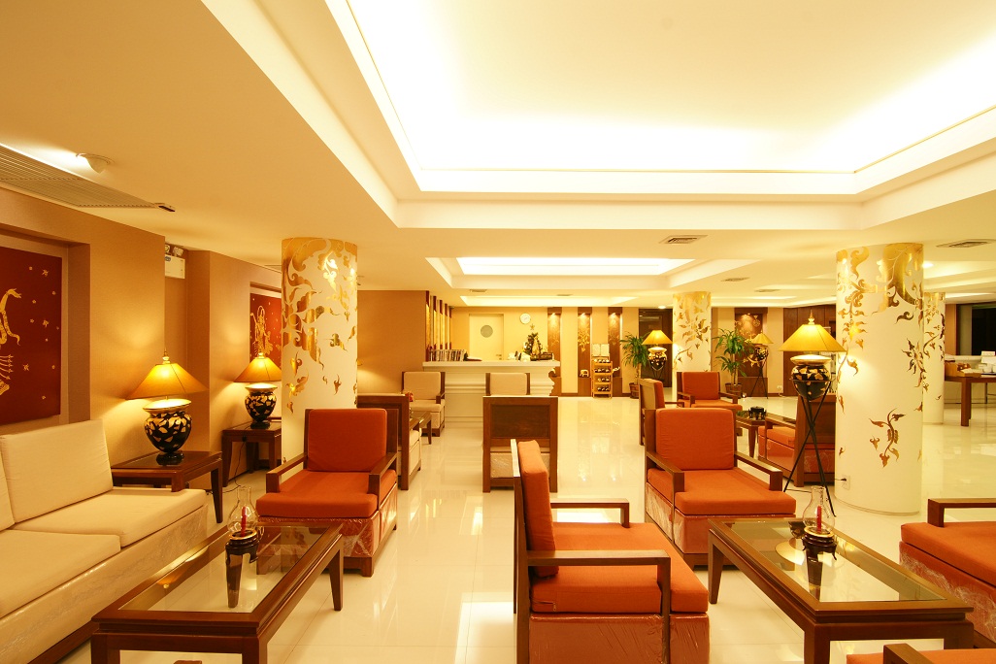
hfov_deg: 95.0
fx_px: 456
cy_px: 332
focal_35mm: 16
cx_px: 498
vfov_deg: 72.1
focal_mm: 11
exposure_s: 1/1.25
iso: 250
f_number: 11
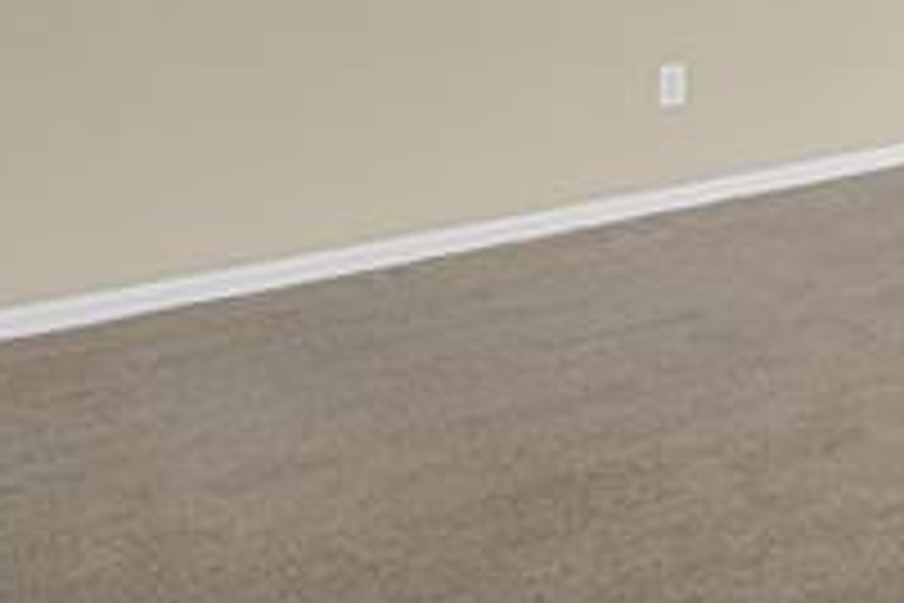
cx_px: 1381
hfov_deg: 26.1
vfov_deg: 22.3
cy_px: -198
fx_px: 1356
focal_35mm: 54
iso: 250
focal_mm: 17
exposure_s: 1
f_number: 8
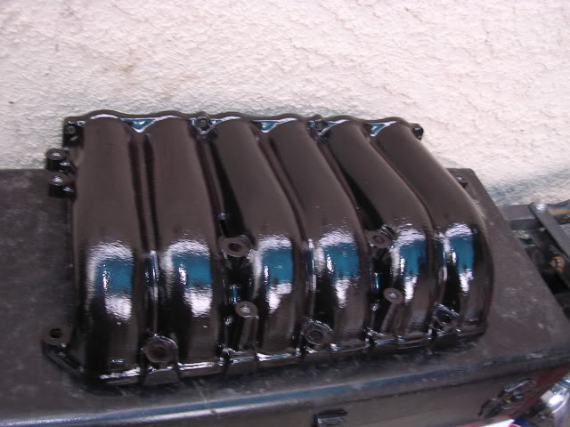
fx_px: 626
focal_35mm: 38
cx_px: 285
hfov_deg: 49.0
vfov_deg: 37.7
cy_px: 214
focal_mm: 5.8
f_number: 2.8
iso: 100
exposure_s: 1/30
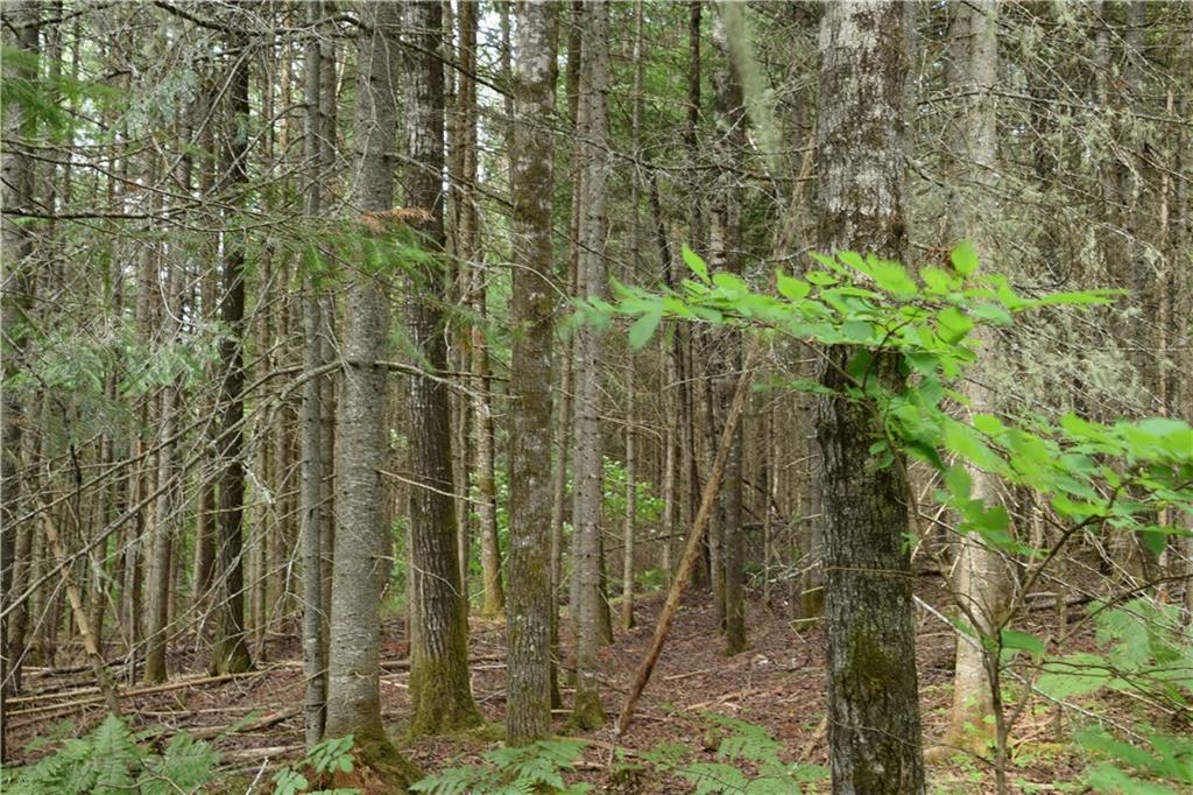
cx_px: 596
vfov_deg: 29.8
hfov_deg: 43.6
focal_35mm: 45
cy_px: 398
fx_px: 1491
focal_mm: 30
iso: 200
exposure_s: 1/5
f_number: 9
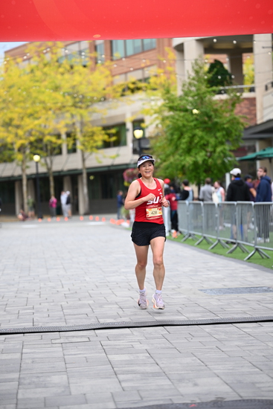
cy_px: 204
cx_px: 136
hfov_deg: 14.0
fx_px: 1114
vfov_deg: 20.8
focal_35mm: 98
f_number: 2.8
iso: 640
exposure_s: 1/2000
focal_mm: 98
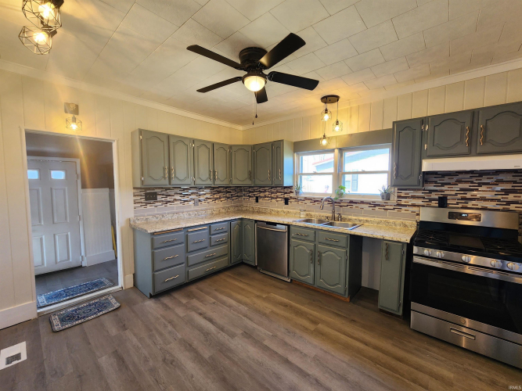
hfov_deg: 106.2
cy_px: 196
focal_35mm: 13
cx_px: 261
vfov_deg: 89.9
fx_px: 196
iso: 125
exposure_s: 1/60
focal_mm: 2.2
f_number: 2.2
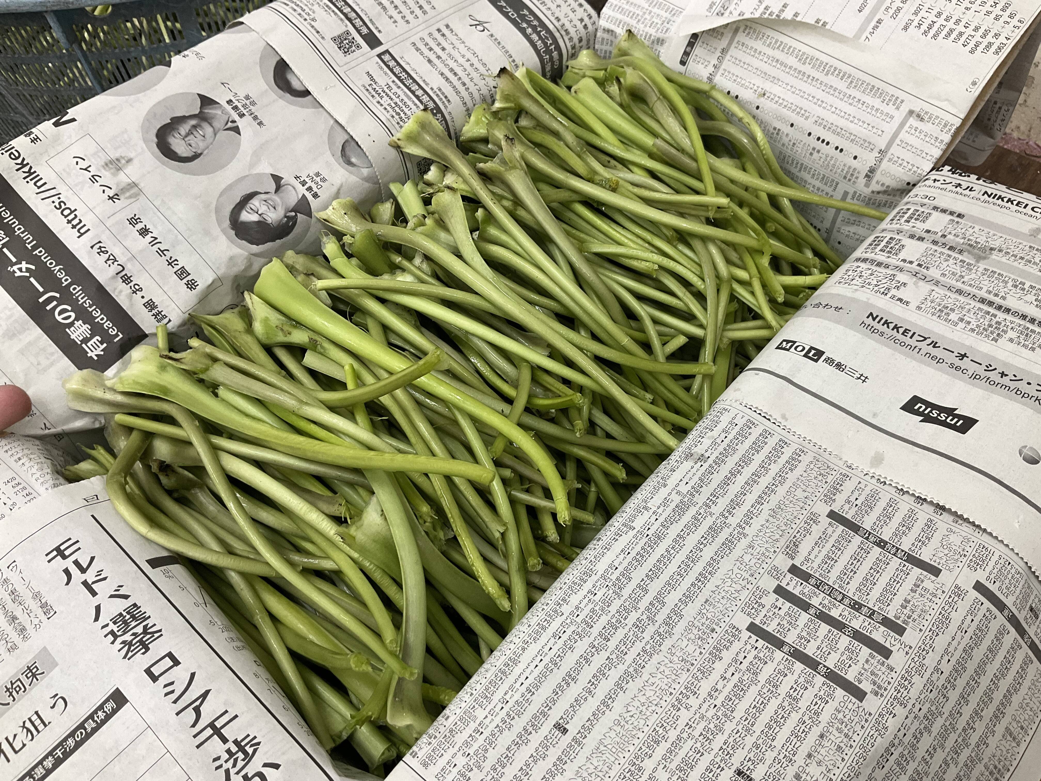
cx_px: 520
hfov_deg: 61.7
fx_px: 872
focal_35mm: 29
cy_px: 390
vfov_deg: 48.2
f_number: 1.8
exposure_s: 1/60
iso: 64
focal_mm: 3
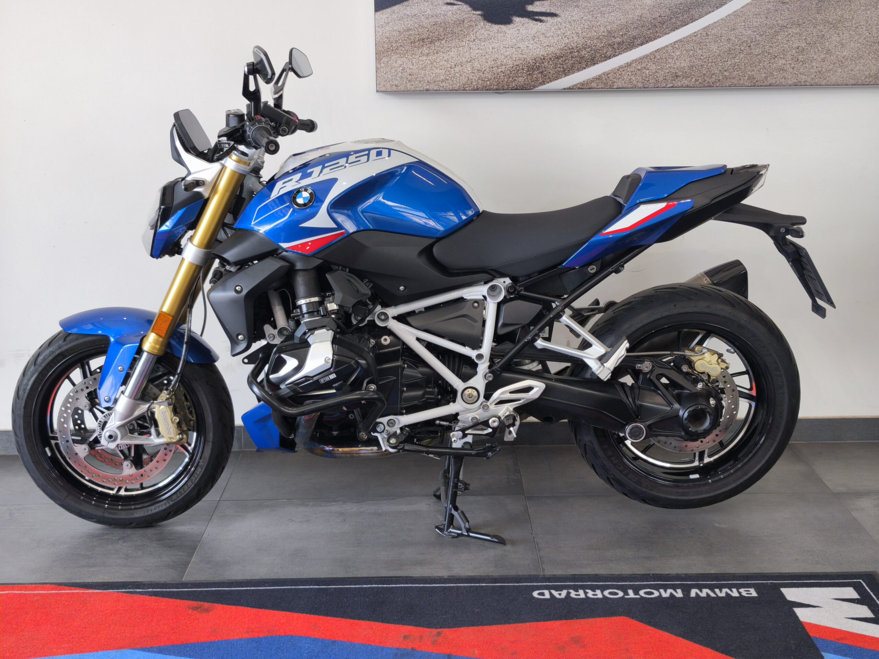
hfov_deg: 41.2
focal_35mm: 46
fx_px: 1168
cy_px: 330
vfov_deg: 31.5
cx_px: 440
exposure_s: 1/100
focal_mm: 6.57
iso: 64
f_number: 1.6
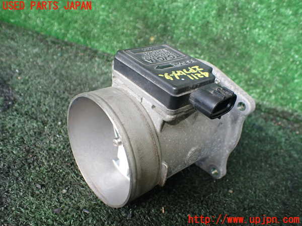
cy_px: 113
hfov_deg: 60.0
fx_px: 262
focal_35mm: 30
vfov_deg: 46.8
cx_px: 151
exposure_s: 1/125
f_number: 2.3
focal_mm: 5.4
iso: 500
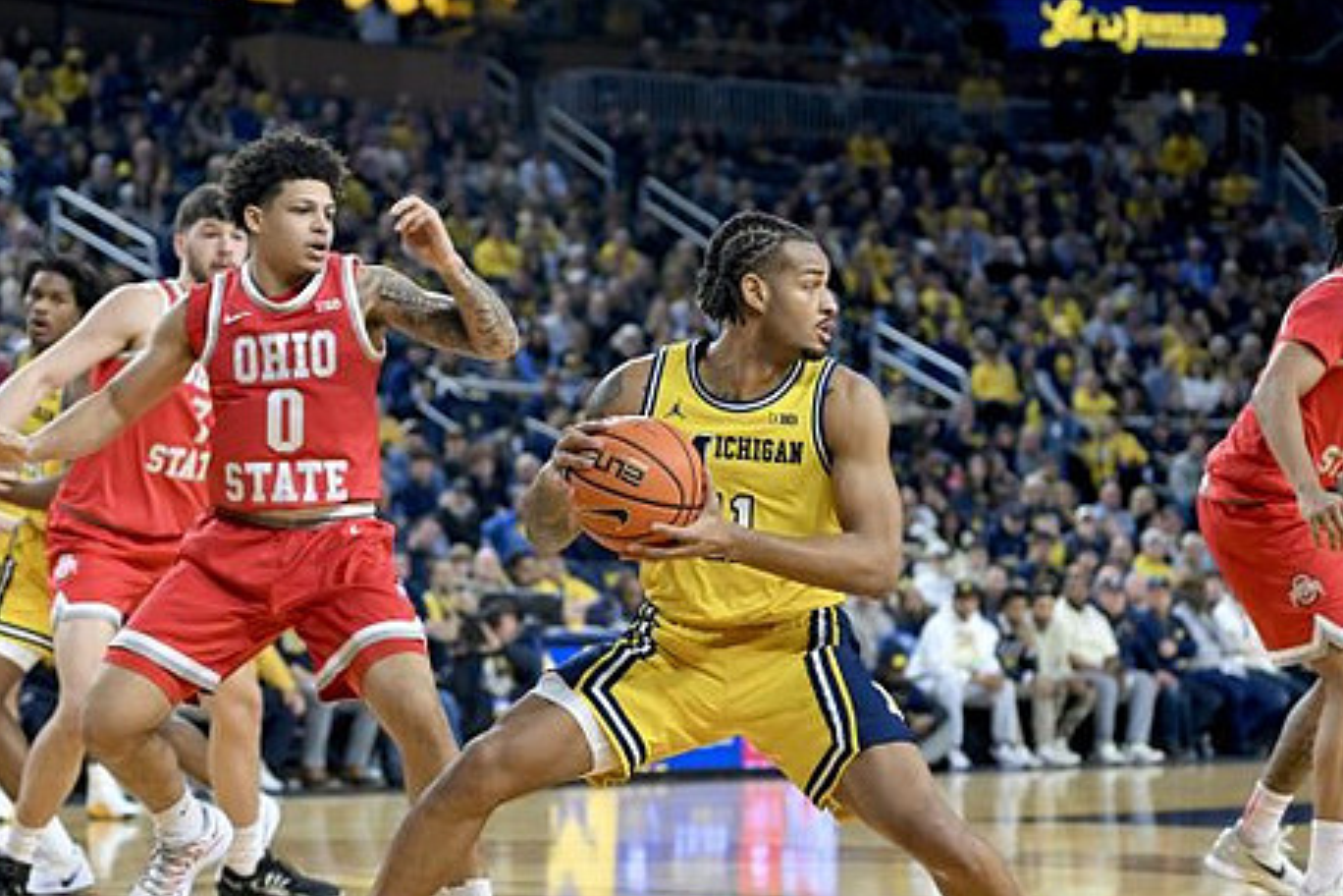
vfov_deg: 15.3
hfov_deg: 22.9
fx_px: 3320
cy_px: 556
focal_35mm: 89
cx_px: 624
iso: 2500
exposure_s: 1/1250
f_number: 2.8
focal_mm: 70
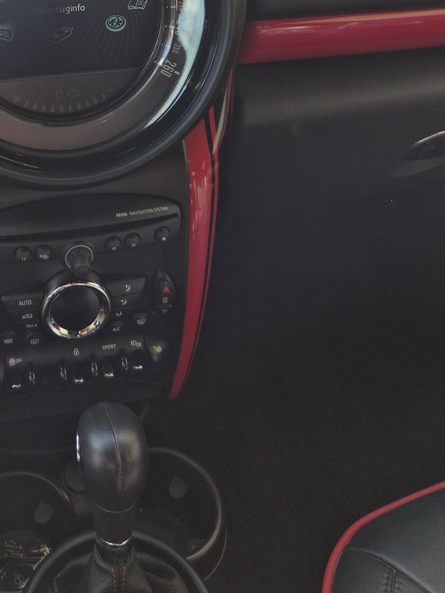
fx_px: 651
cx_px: 83
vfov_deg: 46.2
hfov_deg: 36.3
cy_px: 110
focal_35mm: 38
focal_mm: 5.4
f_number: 1.8
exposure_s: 1/658
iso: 80
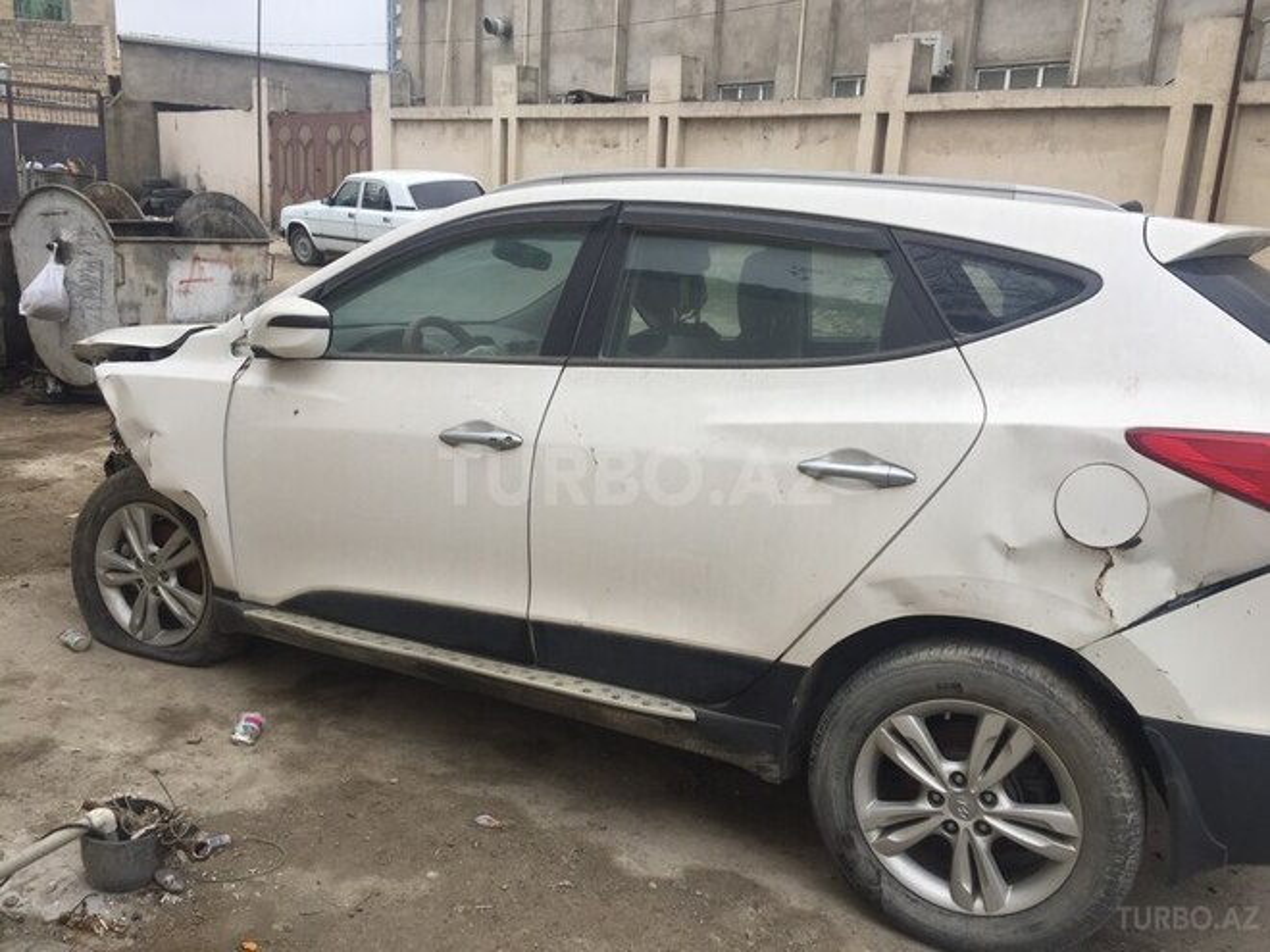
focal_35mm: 29
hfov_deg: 61.7
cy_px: 476
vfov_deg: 48.2
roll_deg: -4.3
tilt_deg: -12.9
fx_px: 1064
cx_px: 635
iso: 32
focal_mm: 4.15
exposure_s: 1/184
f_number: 2.2
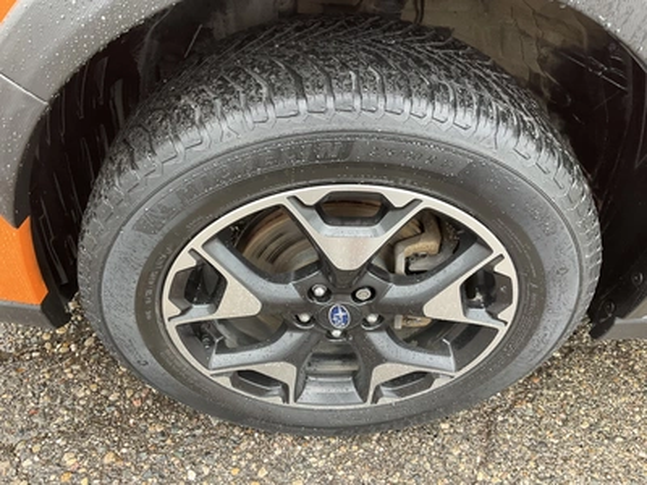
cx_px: 324
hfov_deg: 61.7
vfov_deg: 48.2
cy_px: 242
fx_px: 542
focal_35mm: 29
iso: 64
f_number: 1.8
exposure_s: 1/86
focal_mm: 3
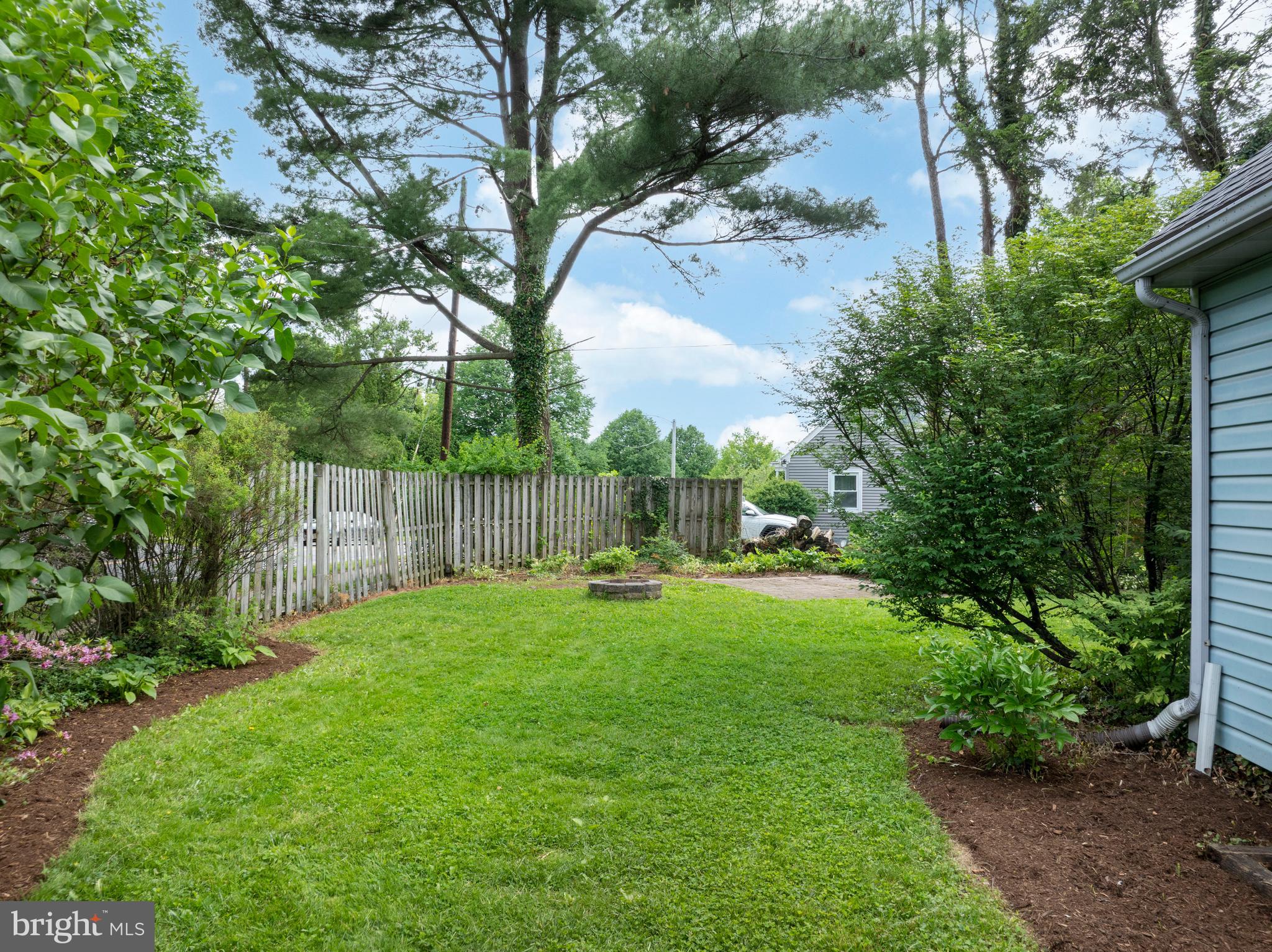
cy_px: 476
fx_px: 881
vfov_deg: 56.8
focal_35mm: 24
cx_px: 636
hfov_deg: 71.6
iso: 100
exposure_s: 1/60
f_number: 7.1
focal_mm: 12.29
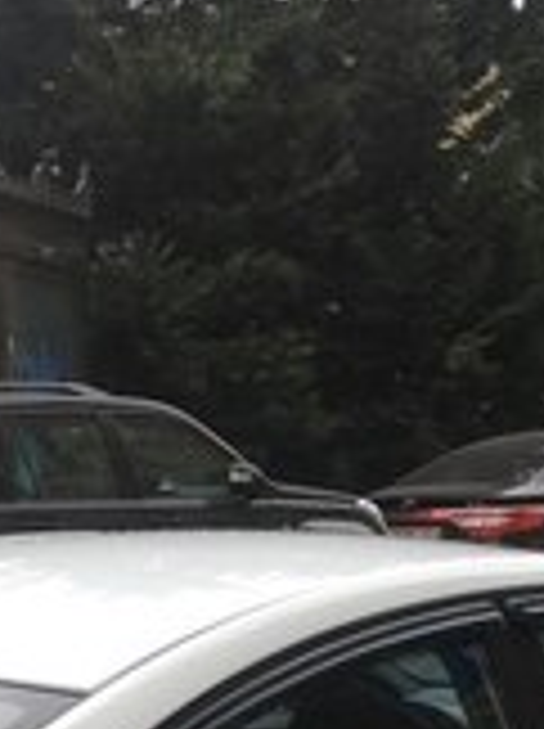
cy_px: 1040
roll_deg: +1.1
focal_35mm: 89
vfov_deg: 19.6
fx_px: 1870
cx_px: 333
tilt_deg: -17.7
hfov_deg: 16.5
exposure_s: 1/110
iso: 25
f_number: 2.2
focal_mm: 4.15
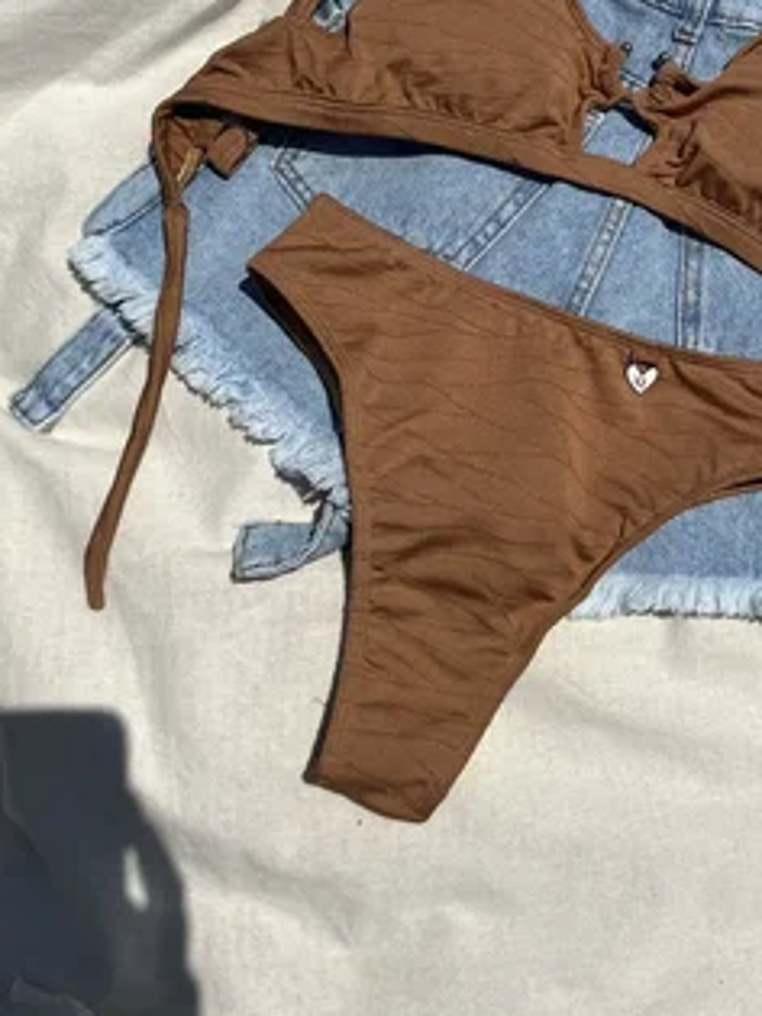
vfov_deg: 41.0
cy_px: 189
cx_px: 620
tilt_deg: -71.6
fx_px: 1292
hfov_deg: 31.9
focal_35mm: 44
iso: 50
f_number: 1.6
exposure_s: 1/17241
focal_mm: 5.1
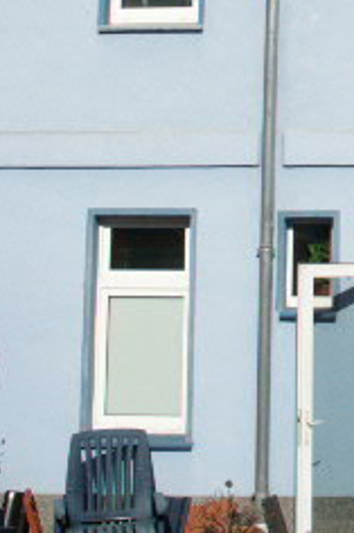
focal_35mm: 79
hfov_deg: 15.8
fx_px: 1167
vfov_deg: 24.6
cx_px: 532
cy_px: 9
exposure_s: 1/1000
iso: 100
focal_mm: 7.21
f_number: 5.6
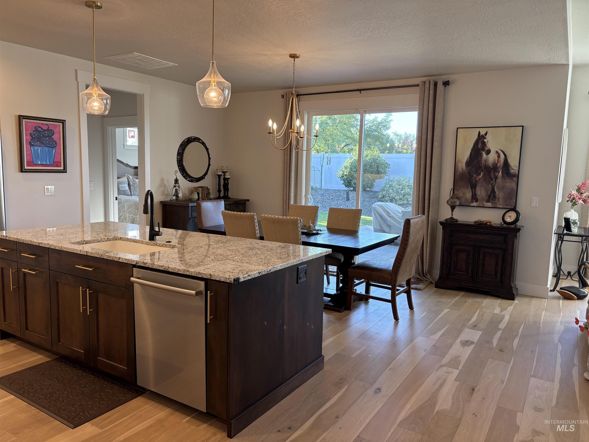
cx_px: 294
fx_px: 442
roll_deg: -0.9
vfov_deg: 53.1
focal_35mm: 26
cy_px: 221
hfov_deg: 67.3
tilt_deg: -7.1
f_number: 1.6
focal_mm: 5.96
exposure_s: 1/120
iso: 125
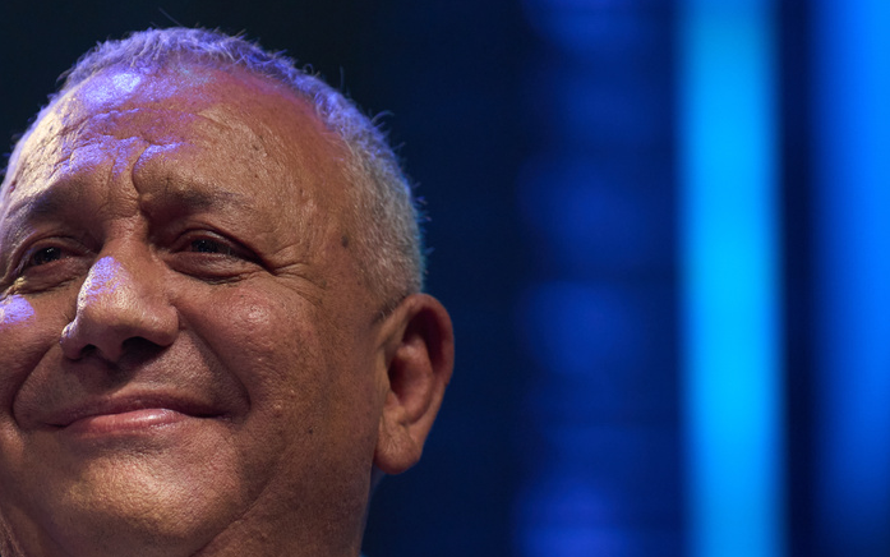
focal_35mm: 449
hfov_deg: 4.7
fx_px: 10893
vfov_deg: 2.9
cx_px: 303
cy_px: 418
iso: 800
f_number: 2.8
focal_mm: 200
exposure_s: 1/500
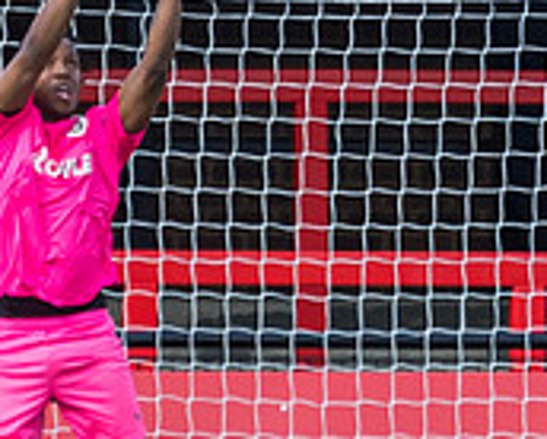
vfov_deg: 0.7
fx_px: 37585
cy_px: 613
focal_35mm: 2319
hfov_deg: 0.8
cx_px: 435
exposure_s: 1/1250
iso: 400
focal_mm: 280
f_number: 4
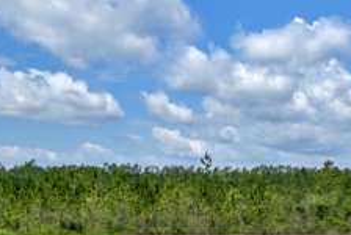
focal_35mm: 47
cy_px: 248
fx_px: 459
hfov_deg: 39.9
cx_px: 290
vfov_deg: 26.8
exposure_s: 1/4000
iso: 100
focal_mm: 8.38
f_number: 2.8
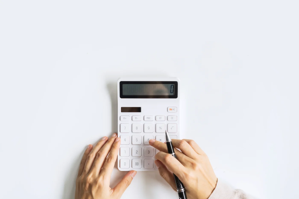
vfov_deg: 24.6
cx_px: 150
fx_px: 457
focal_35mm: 55
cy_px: 100
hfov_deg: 36.3
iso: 200
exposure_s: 1/50
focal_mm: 55
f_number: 4
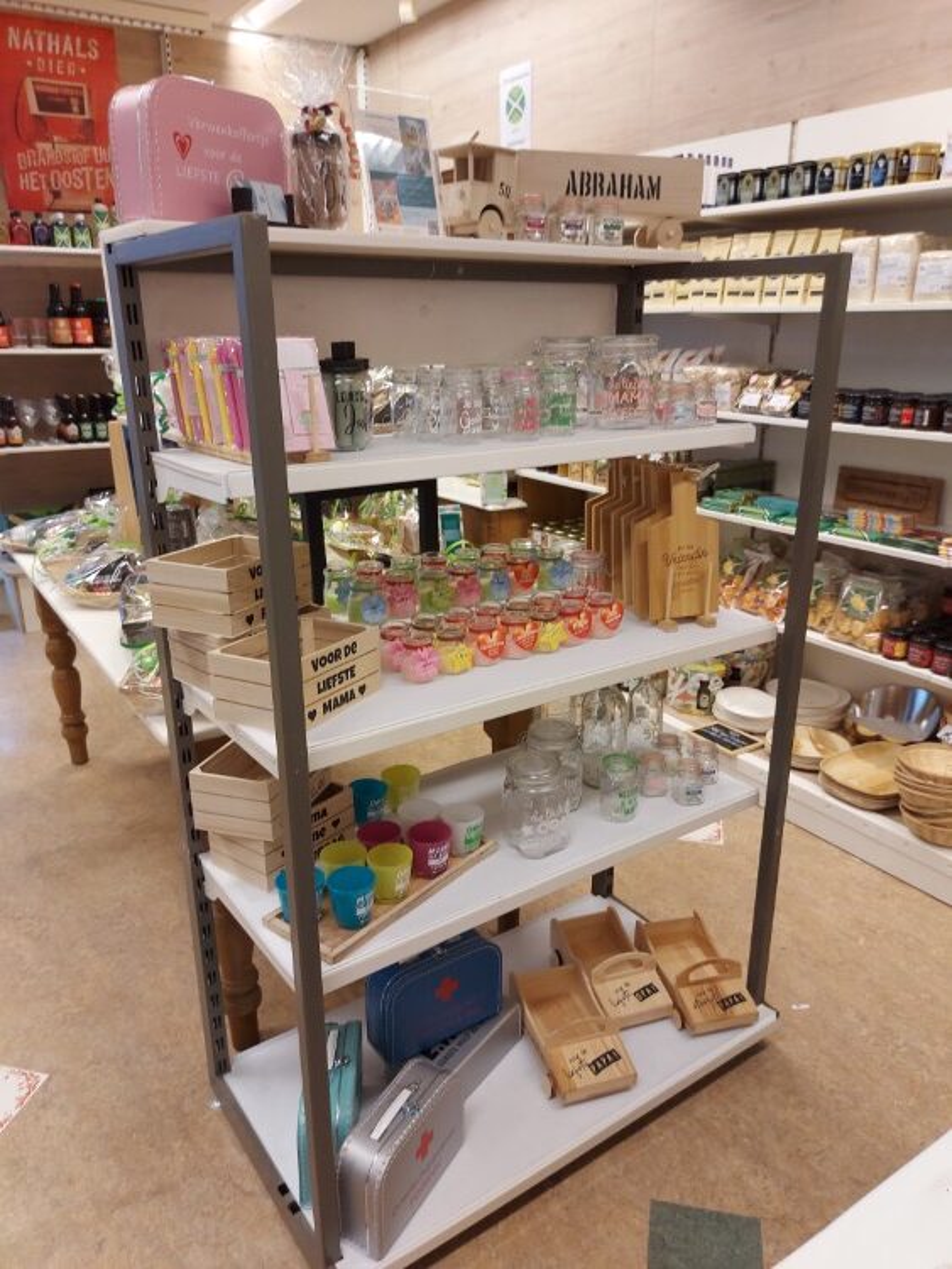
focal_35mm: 24
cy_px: 634
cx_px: 476
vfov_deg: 71.6
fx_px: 880
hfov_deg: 56.8
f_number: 1.8
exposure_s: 1/50
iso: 125
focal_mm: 5.23
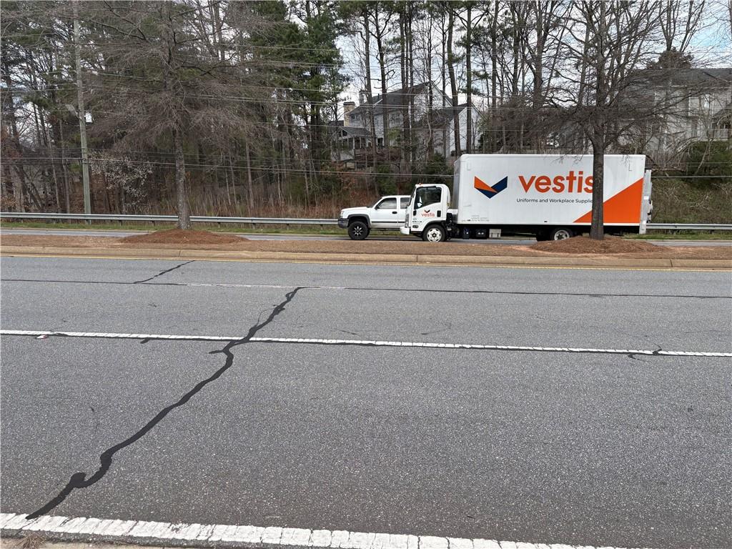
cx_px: 366
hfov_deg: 67.3
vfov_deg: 53.1
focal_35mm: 26
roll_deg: +2.1
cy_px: 274
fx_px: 550
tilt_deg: -3.3
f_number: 1.6
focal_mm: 5.96
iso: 50
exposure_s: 1/1451
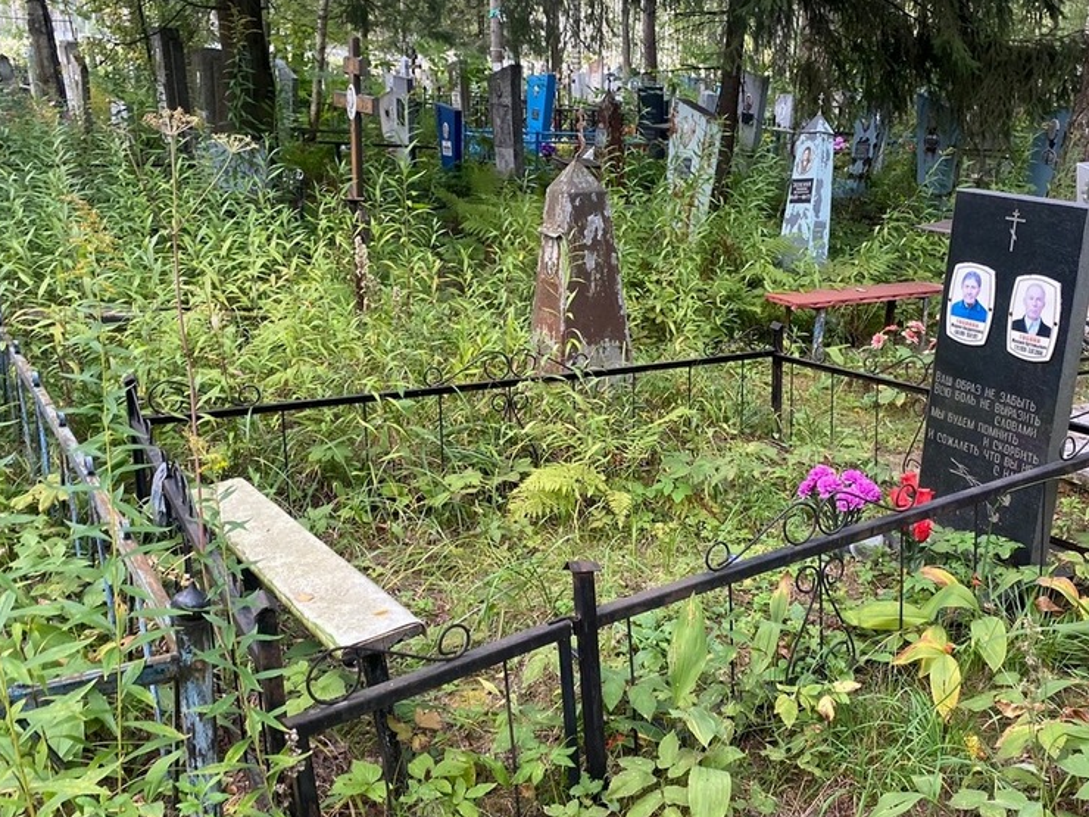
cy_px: 470
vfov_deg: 39.6
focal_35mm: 36
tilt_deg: -11.1
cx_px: 665
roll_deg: -4.7
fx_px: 1133
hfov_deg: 50.9
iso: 100
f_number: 1.8
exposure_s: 1/121
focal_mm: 4.25
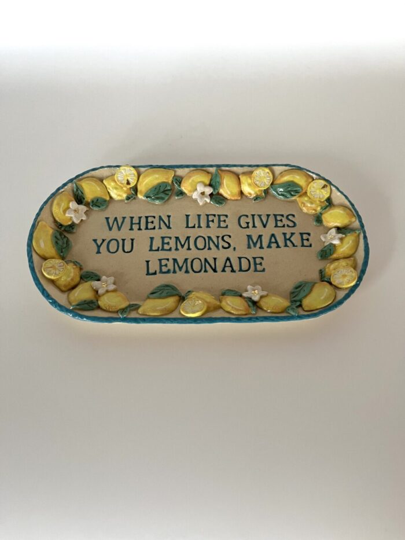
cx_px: 202
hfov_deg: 53.1
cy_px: 270
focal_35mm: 26
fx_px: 406
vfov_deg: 67.3
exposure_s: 1/50
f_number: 1.6
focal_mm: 5.1
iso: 200
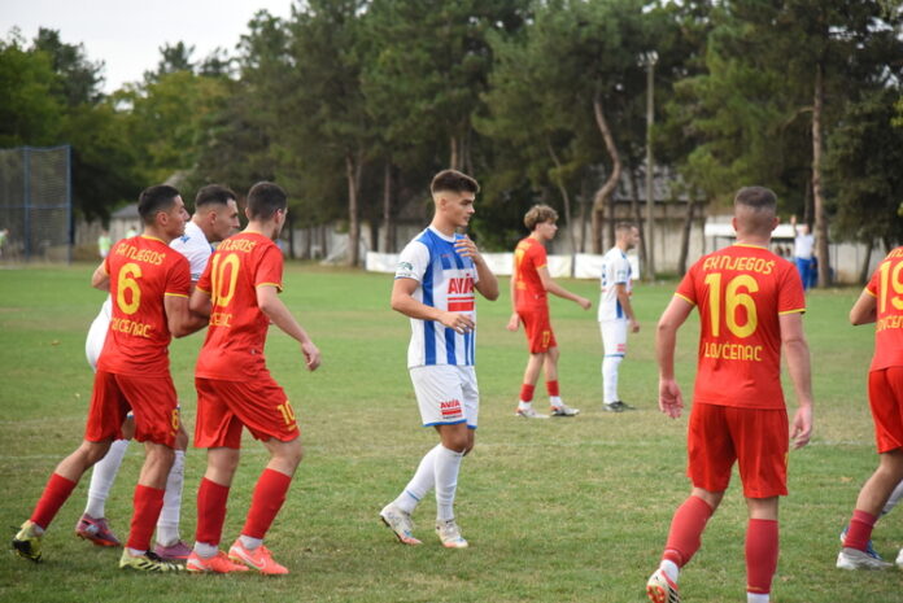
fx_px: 3012
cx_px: 452
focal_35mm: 120
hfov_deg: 17.1
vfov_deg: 11.4
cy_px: 302
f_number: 4
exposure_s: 1/4000
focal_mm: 120
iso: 4000
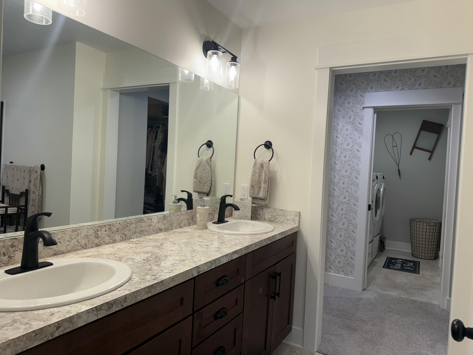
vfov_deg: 56.8
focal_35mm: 24
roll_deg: -2.8
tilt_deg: -1.1
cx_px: 236
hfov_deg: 71.6
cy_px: 178
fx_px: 328
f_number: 1.78
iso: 64
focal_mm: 6.76
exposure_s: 1/120
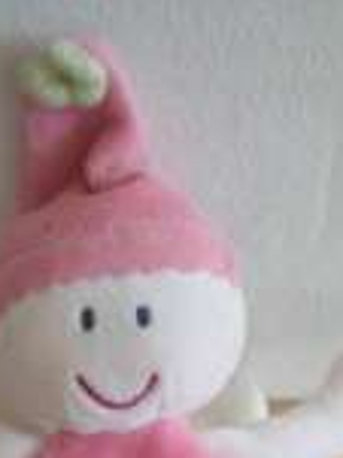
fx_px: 1297
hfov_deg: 15.0
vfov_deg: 19.0
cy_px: 540
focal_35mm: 98
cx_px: 118
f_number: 3.1
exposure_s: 1/40.7
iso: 200
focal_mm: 6.3
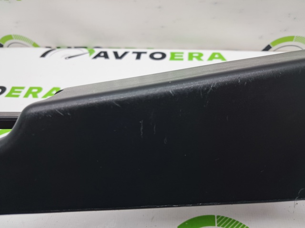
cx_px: 152
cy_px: 114
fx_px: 238
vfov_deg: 51.3
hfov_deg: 65.4
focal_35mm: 27
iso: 50
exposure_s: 1/50
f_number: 1.8
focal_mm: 4
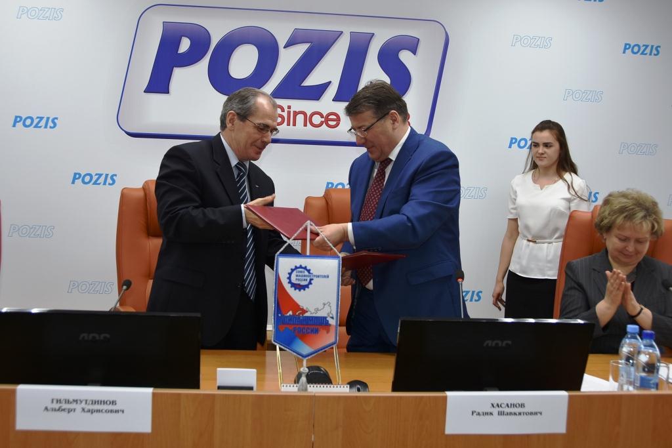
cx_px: 336
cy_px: 224
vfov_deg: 43.6
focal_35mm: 30
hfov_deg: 61.9
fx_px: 560
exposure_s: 1/125
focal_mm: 20
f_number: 3.5
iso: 280
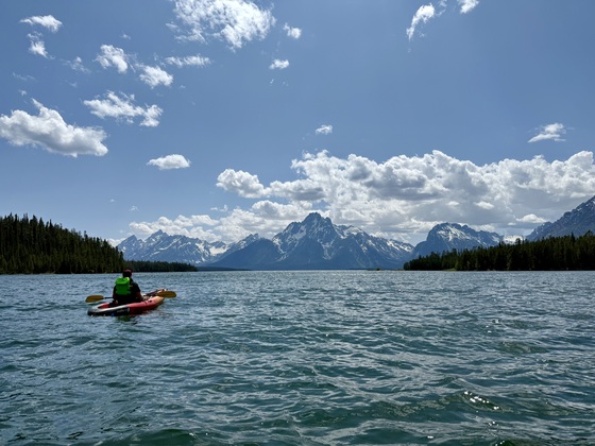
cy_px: 223
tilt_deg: +8.0
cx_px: 298
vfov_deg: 56.8
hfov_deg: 71.6
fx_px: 413
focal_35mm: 24
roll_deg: +0.0
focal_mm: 6.76
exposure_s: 1/14286
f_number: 1.78
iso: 64
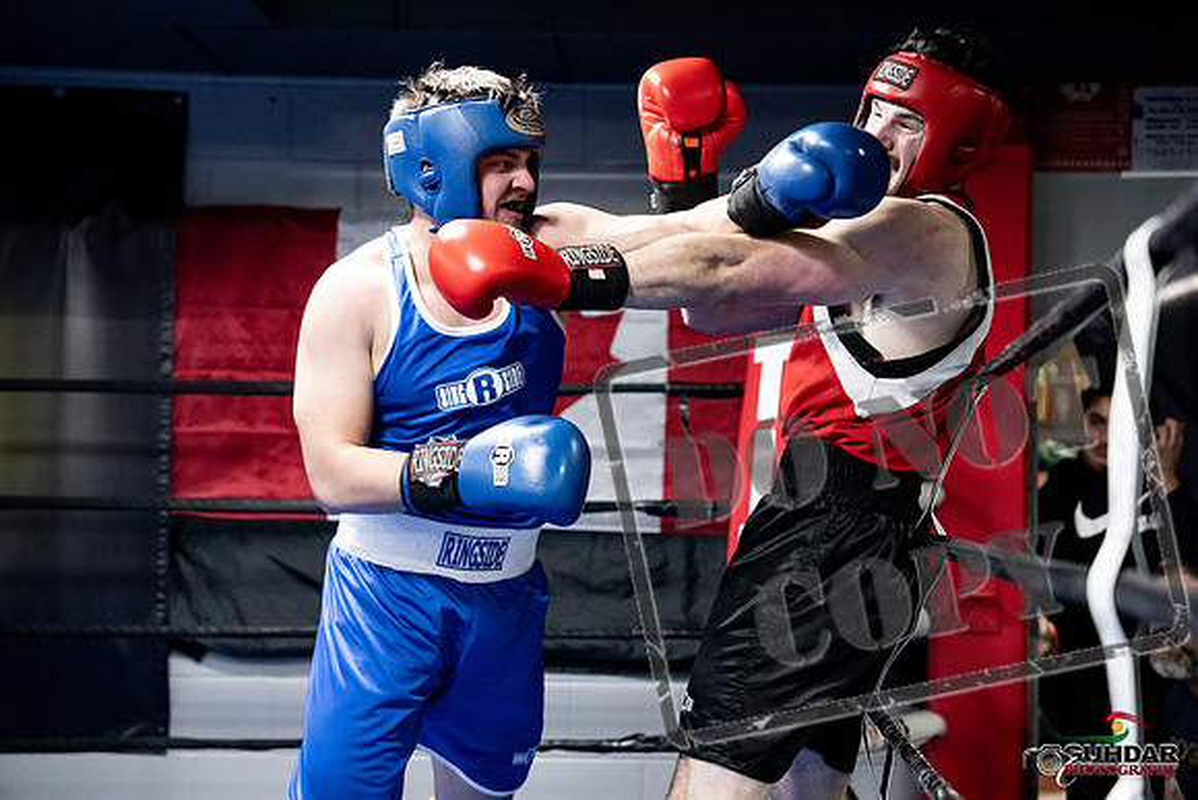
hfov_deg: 31.0
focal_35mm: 65
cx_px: 599
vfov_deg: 20.9
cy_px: 400
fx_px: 2163
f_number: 2.8
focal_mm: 65
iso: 8000
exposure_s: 1/1000
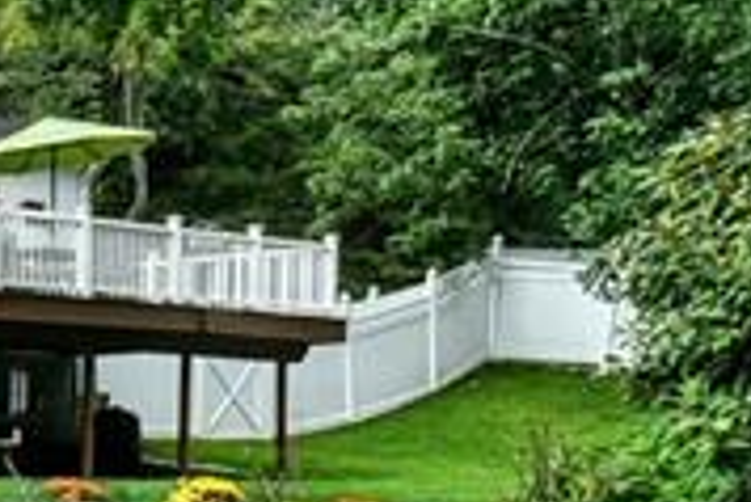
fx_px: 2401
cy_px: 559
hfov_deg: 15.2
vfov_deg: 11.7
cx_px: -633
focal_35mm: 115
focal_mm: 20
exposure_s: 1/4000
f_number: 9
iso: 2800
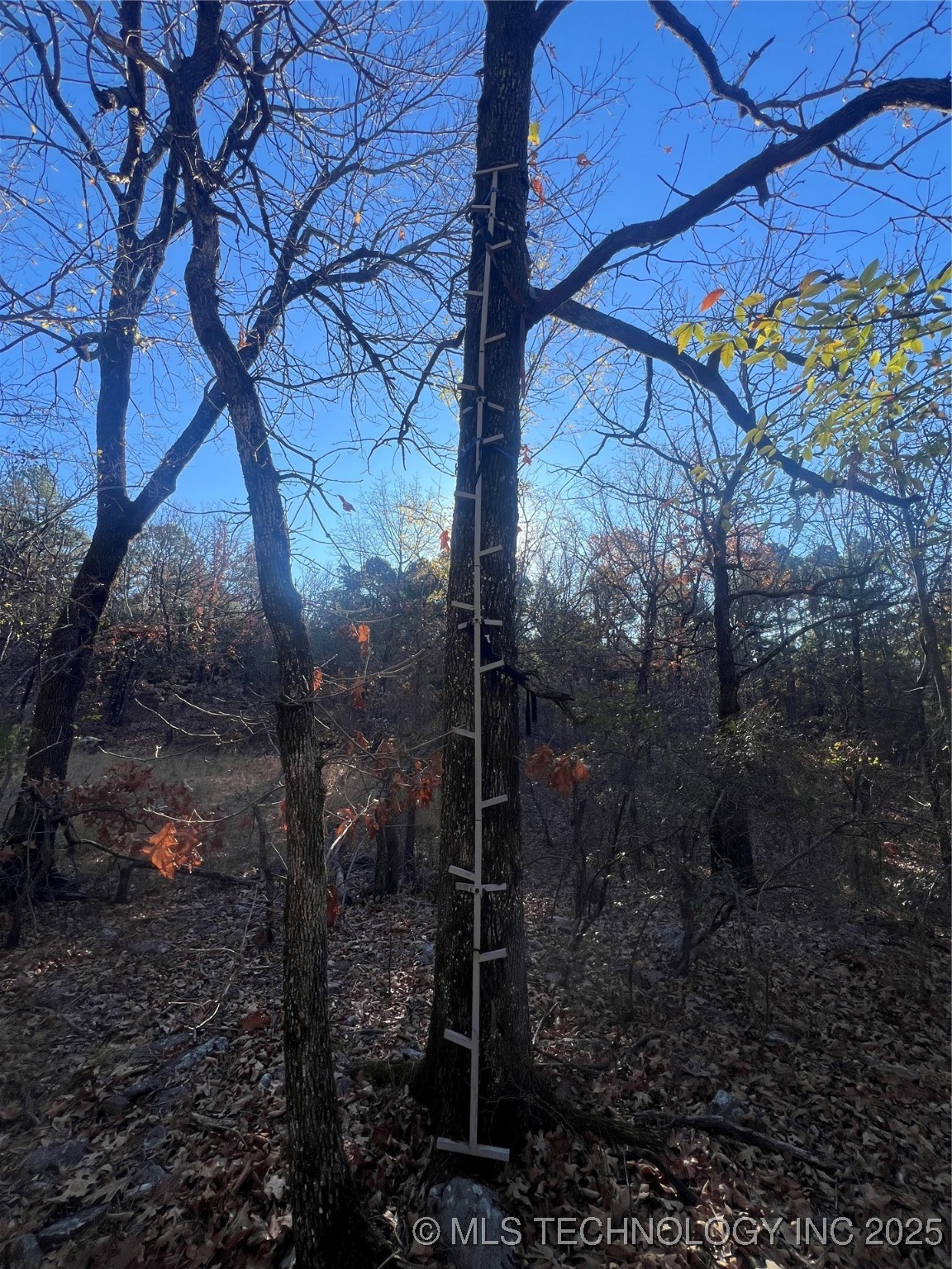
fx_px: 477
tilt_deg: +10.2
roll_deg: +1.7
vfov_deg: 106.2
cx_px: 476
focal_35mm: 13
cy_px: 634
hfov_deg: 89.9
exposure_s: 1/622
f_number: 1.8
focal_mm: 1.57
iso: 32
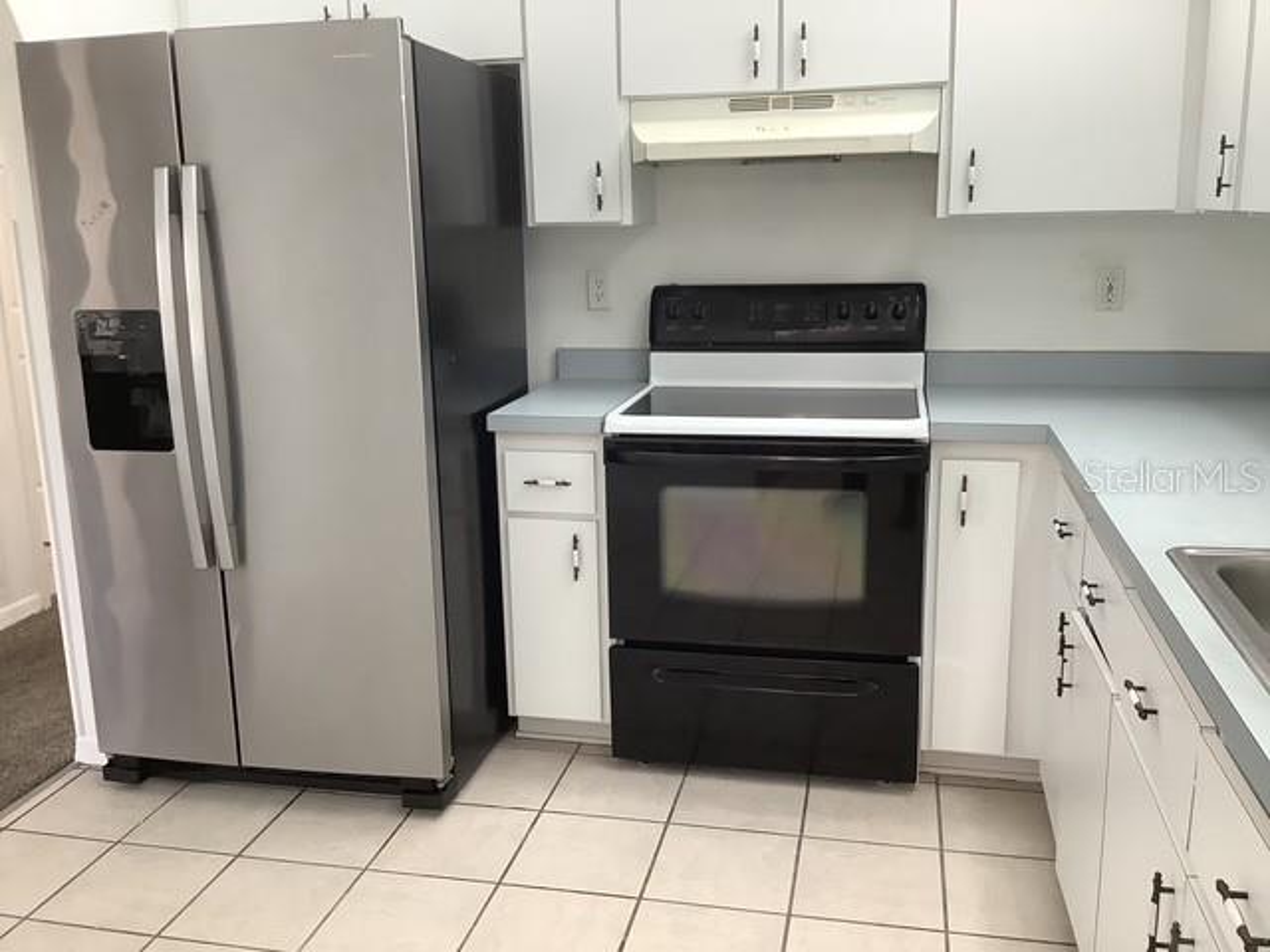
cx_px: 635
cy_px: 476
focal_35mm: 31
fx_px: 1137
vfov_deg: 45.4
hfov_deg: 58.4
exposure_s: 1/60
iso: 100
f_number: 2.4
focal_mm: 3.3
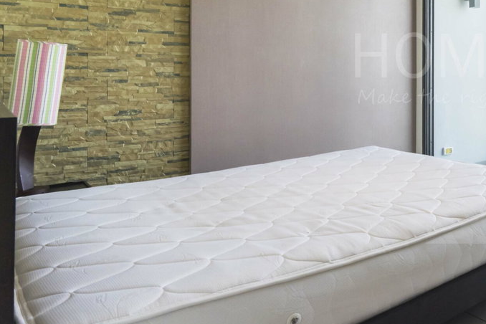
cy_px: 67
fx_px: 445
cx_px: 500
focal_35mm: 33
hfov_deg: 46.5
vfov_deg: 38.5
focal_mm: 16
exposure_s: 1/80
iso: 1000
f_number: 9
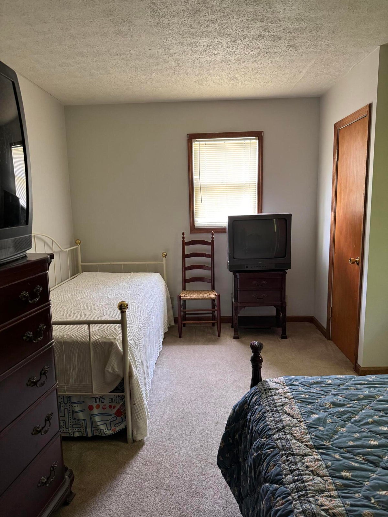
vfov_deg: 71.6
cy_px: 258
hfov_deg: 56.8
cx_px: 194
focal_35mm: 24
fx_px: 359
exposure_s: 1/60
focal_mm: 6.76
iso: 320
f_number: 1.78
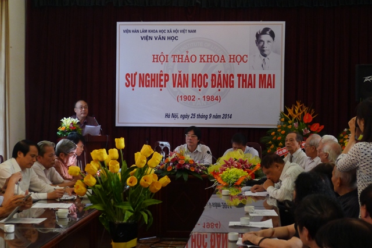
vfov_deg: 19.5
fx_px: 723
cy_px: 124
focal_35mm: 70
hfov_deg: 28.8
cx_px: 186
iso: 400
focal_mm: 14.9
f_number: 3.5
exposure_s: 1/30
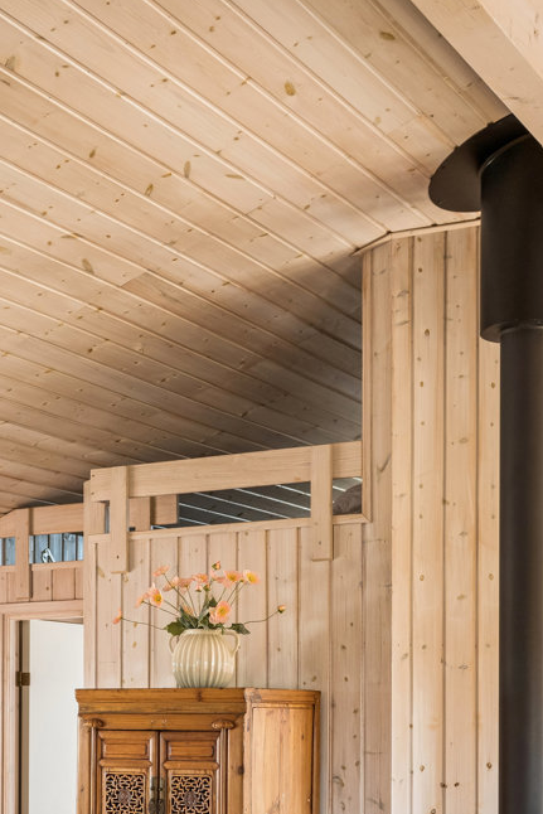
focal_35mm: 65
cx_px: 91
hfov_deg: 20.6
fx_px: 1470
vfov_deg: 29.7
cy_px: 722
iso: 400
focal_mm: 35
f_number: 2.8
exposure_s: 1/160
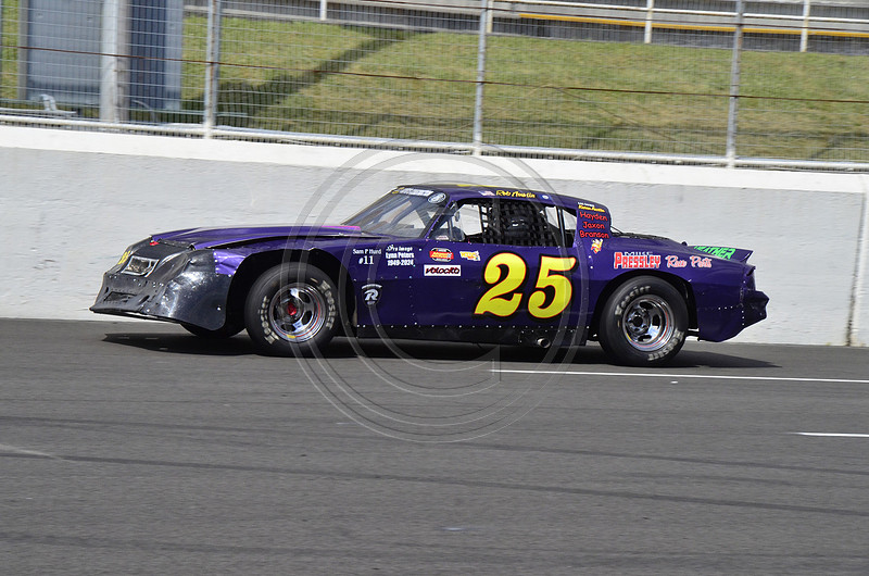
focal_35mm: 112
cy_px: 288
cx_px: 434
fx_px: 2710
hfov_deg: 18.2
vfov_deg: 12.1
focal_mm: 75
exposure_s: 1/1000
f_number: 14
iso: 1000
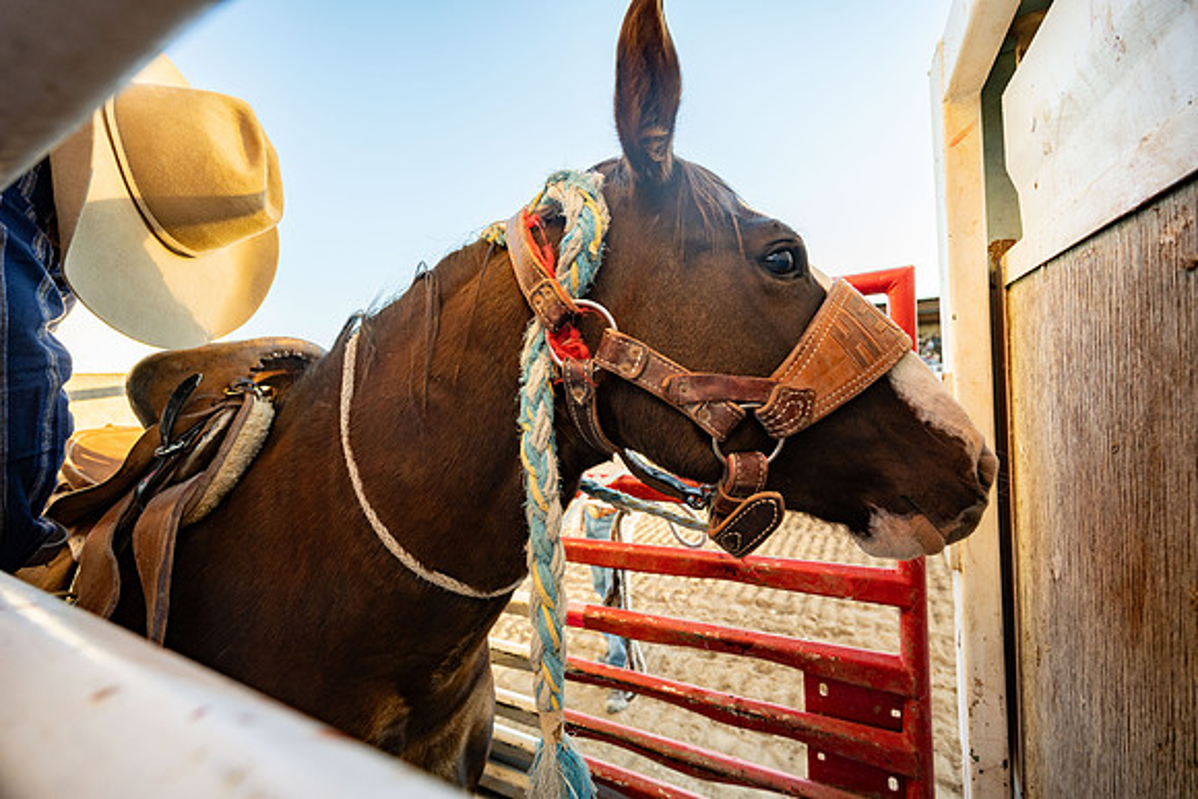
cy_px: 400
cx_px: 599
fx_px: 466
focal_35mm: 14
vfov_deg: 81.2
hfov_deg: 104.2
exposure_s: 1/250
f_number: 4
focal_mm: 14
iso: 250
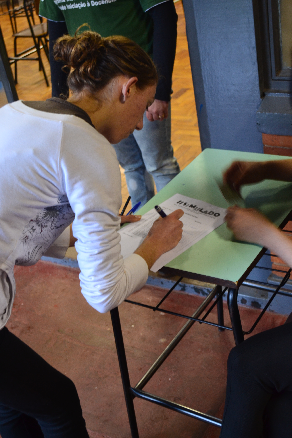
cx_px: 146
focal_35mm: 51
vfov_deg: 38.9
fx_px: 620
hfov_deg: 26.5
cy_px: 219
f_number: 5
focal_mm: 34
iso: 800
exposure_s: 1/10
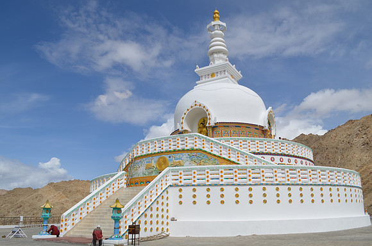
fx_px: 309
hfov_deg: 62.0
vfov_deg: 43.4
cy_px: 123
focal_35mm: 30
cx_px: 186
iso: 100
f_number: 10
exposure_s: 1/400
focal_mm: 20
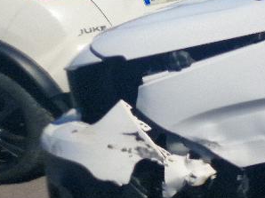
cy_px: 139
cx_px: 723
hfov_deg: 10.9
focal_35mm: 139
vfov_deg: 10.6
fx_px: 1063
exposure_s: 1/3333
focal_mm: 5.4
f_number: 1.8
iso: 50
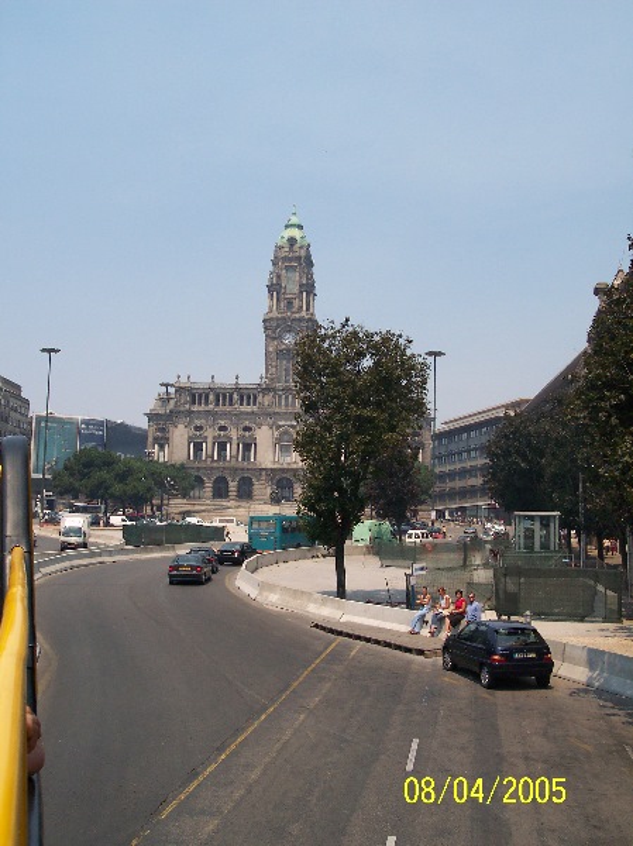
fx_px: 928
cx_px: 316
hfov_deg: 37.7
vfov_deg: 49.0
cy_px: 423
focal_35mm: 38
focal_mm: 8
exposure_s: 1/700
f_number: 4.8
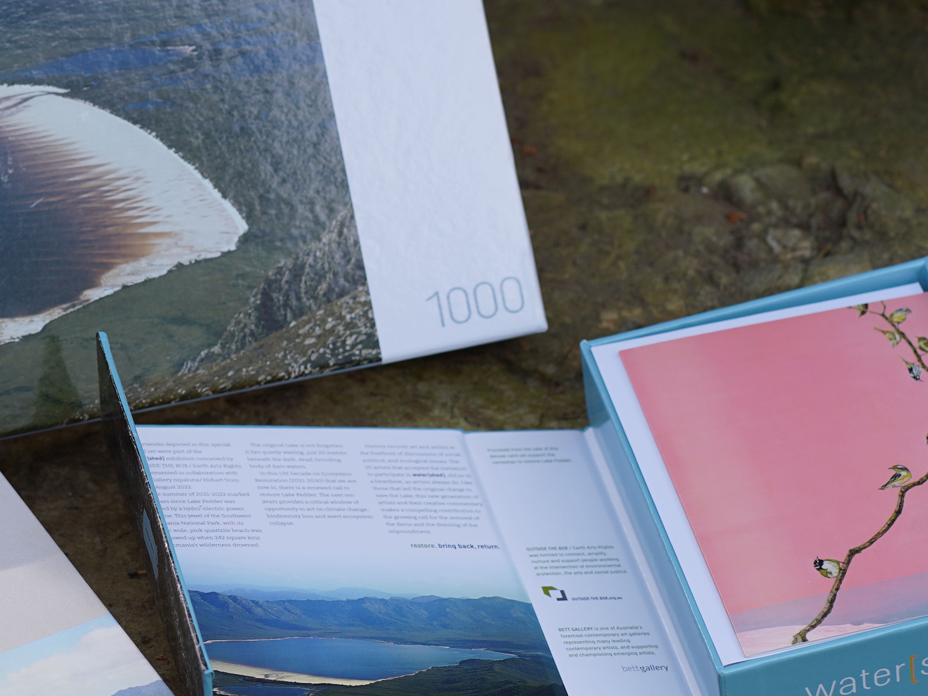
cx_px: 133
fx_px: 5307
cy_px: 441
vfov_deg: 7.5
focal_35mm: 198
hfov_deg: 10.0
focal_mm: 85
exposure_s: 1/160
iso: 100
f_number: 4
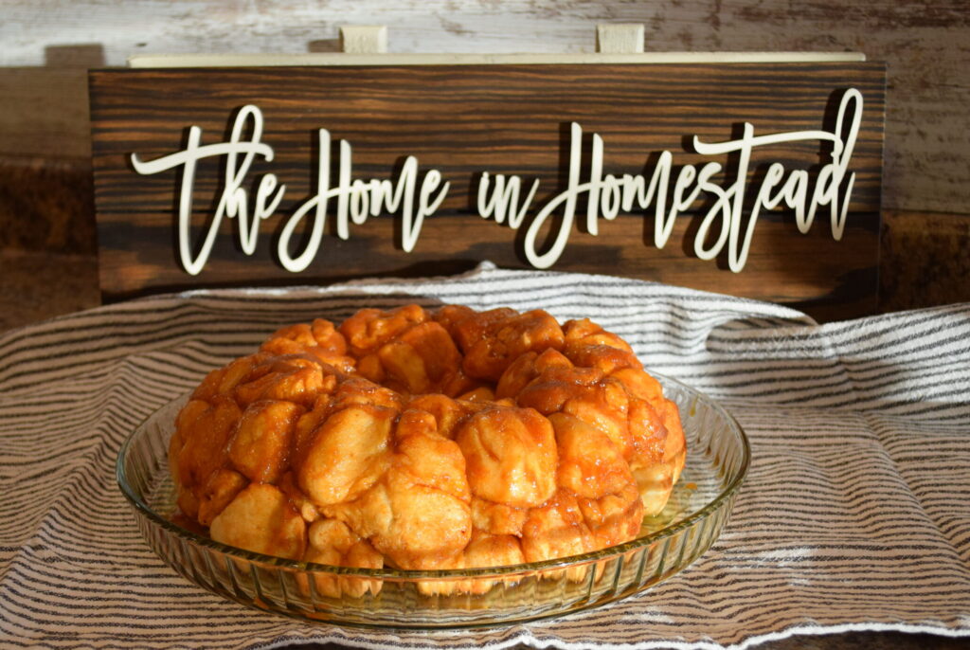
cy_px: 325
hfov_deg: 41.1
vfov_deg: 28.2
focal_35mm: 48
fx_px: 1295
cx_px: 485
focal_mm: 32
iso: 800
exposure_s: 1/60
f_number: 4.8
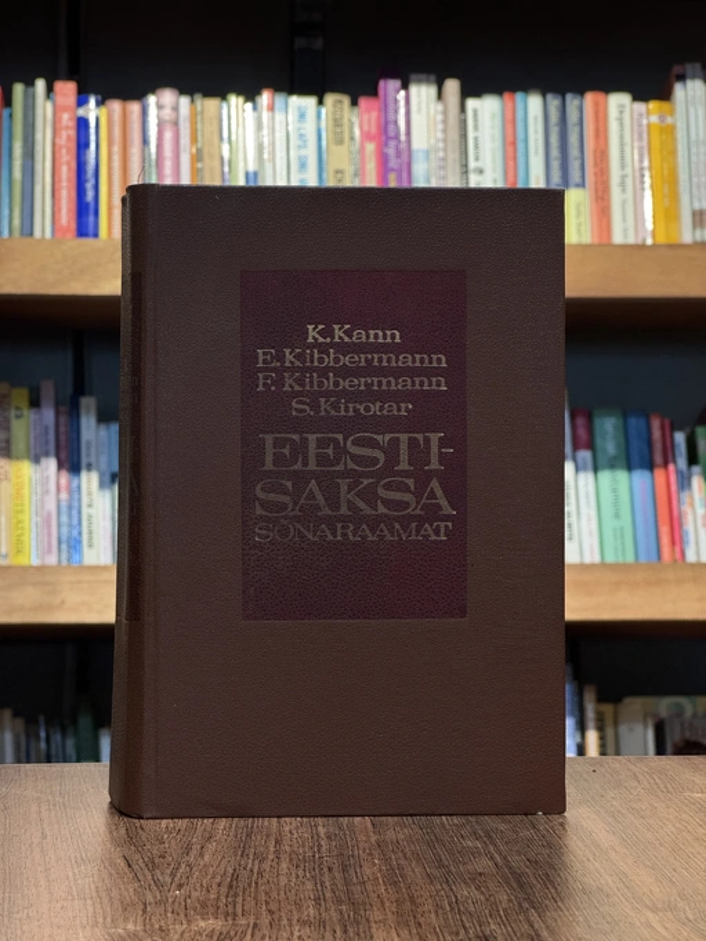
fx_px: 2093
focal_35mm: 77
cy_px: 470
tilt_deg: +0.1
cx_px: 353
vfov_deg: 25.3
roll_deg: -0.9
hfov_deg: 19.1
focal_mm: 9
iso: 320
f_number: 2.8
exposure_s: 1/60
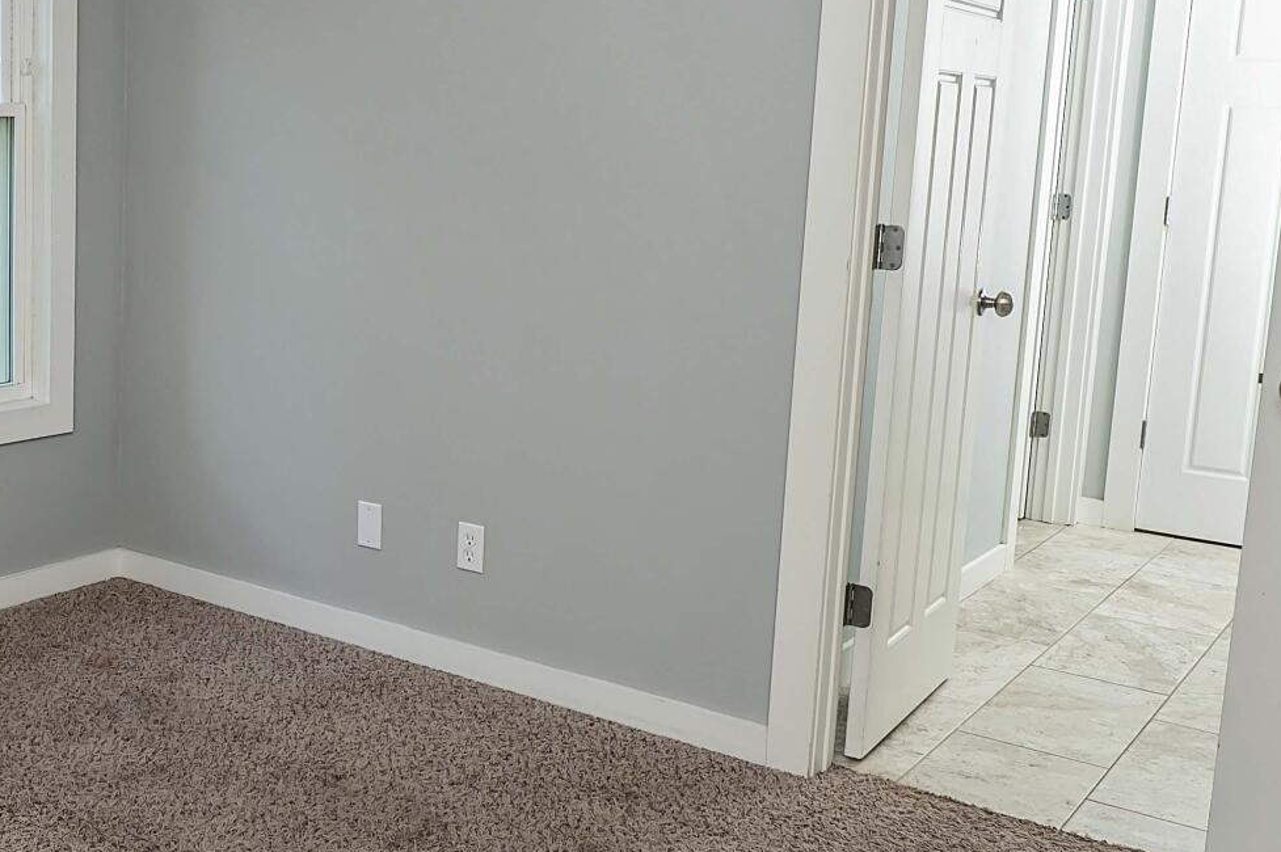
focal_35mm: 43
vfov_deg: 31.1
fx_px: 1529
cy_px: 347
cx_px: 149
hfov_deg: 42.1
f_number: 7.1
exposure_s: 1/125
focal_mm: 14
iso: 200
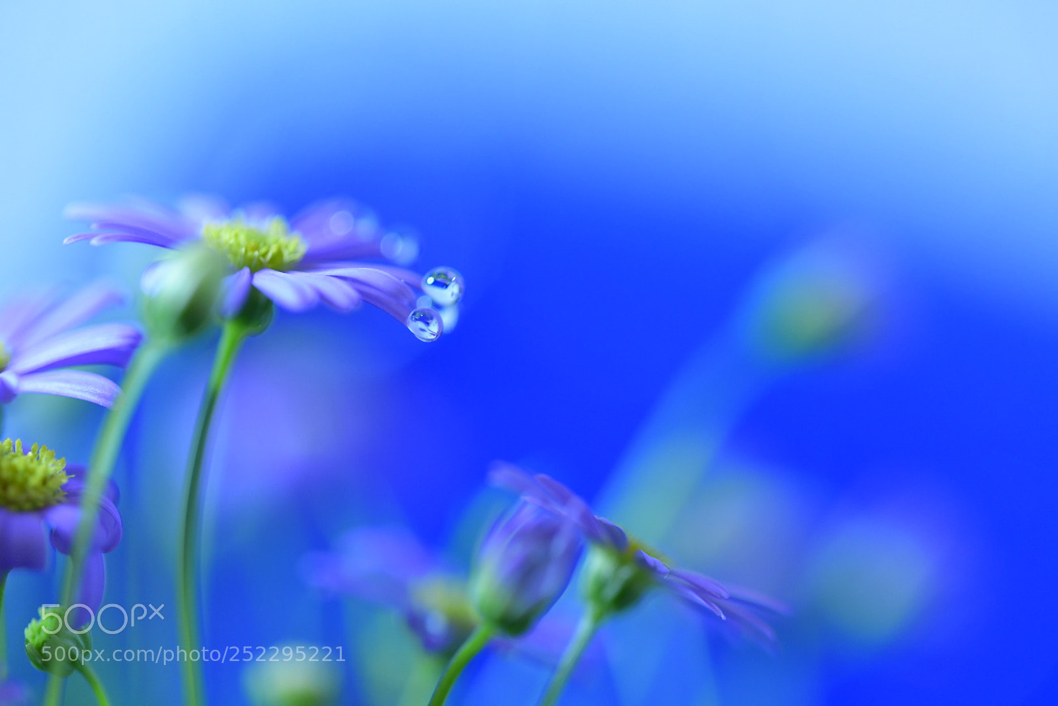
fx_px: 2645
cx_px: 529
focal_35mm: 90
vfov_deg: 15.2
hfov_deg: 22.6
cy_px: 353
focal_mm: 90
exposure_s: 1/250
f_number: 4.8
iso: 1600
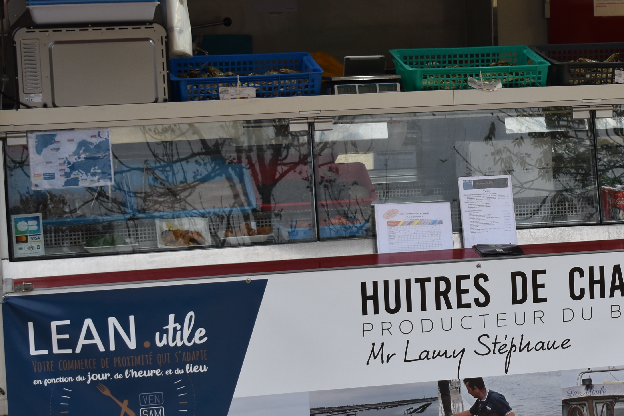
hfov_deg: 18.5
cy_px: 228
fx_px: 1889
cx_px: 546
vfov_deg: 12.6
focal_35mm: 109
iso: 100
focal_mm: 34
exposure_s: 1/80
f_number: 4.5
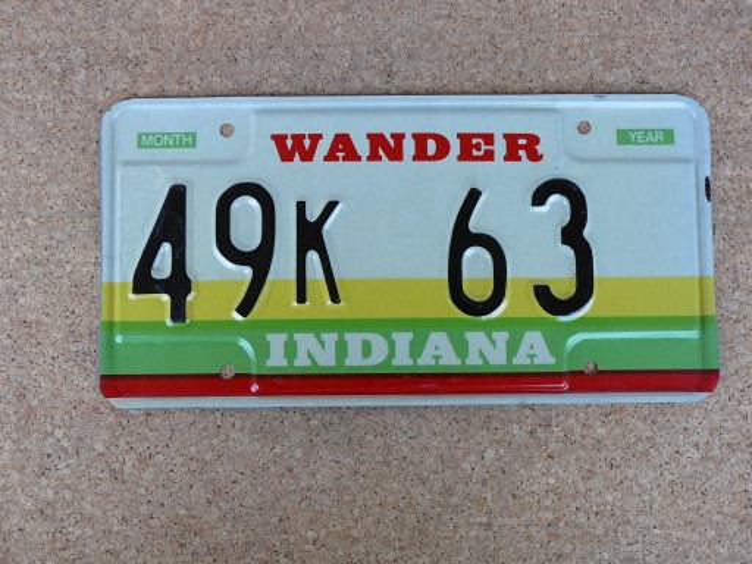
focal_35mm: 41
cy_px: 282
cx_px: 376
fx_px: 891
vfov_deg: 35.1
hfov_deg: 45.8
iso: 200
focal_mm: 6.1
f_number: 3.1
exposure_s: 1/25
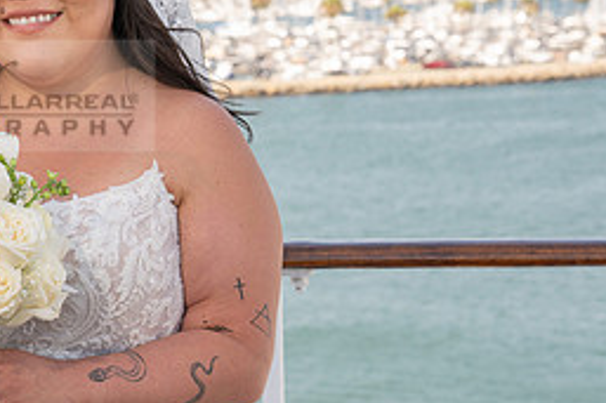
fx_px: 2658
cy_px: 95
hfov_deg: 12.8
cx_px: -45
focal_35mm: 158
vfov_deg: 8.7
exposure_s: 1/200
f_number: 9
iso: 200
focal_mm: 70
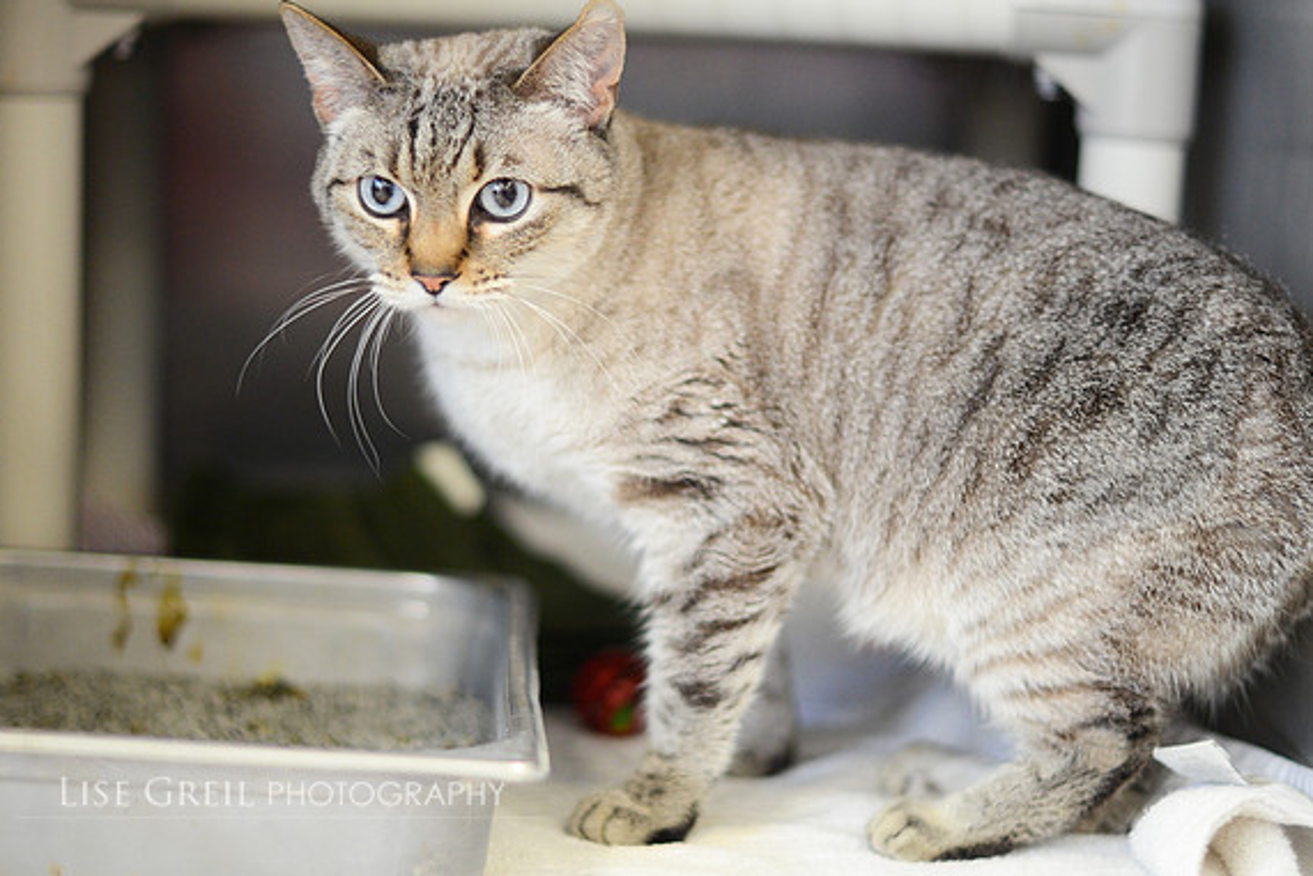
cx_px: 651
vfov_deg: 18.0
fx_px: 2772
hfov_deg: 26.6
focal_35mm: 76
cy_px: 437
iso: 1000
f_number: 1.4
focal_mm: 50
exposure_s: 1/400
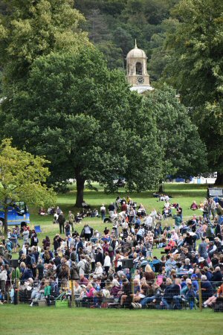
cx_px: 112
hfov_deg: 7.0
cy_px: 168
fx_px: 1812
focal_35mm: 195
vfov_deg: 10.5
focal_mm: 130
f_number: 4.8
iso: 560
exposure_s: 1/1000
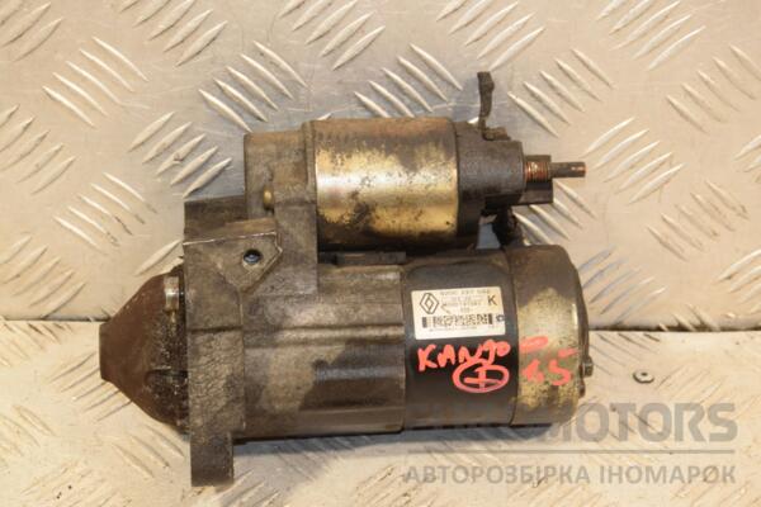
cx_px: 380
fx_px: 2093
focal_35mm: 99
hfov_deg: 20.6
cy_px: 254
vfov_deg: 13.8
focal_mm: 66
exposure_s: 1/50
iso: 800
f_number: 8
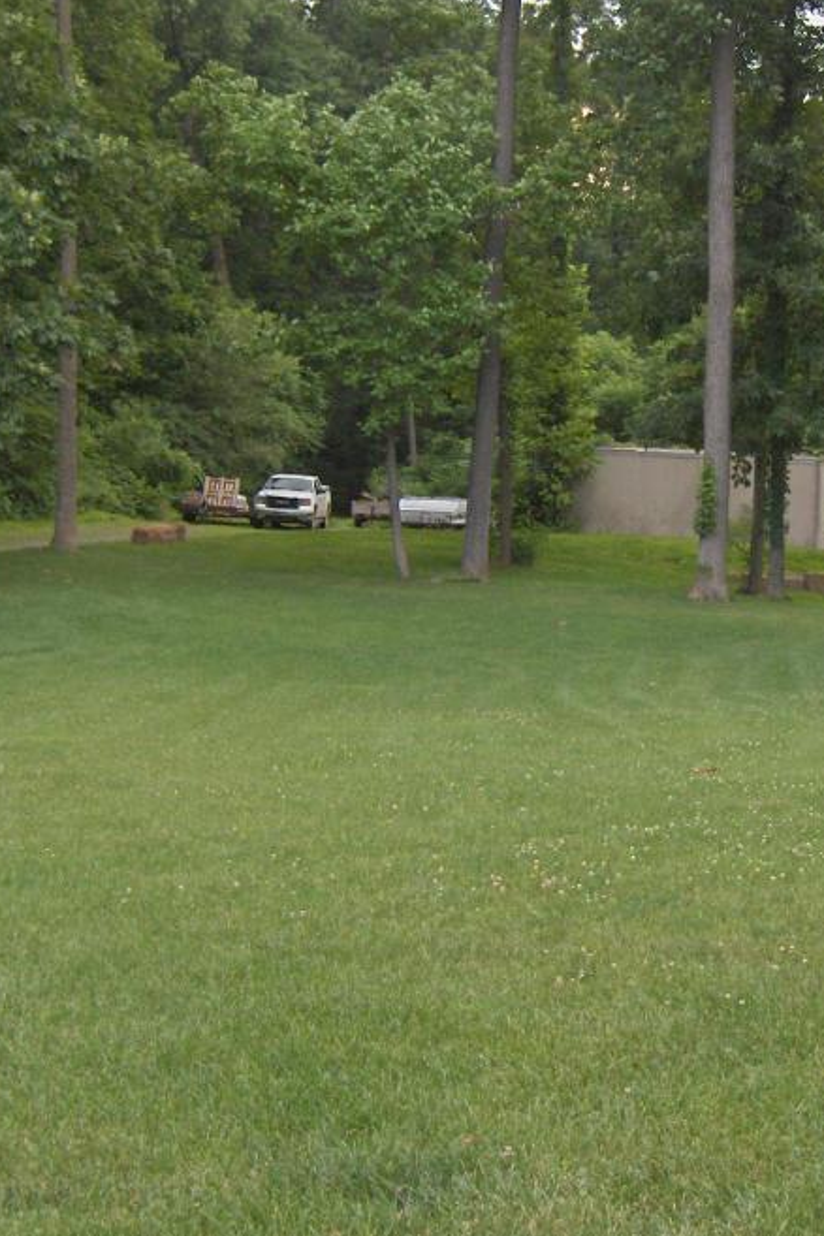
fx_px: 2163
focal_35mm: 63
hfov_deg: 21.2
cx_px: 697
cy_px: 556
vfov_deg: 31.9
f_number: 2.8
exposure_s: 1/107
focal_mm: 8
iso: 200
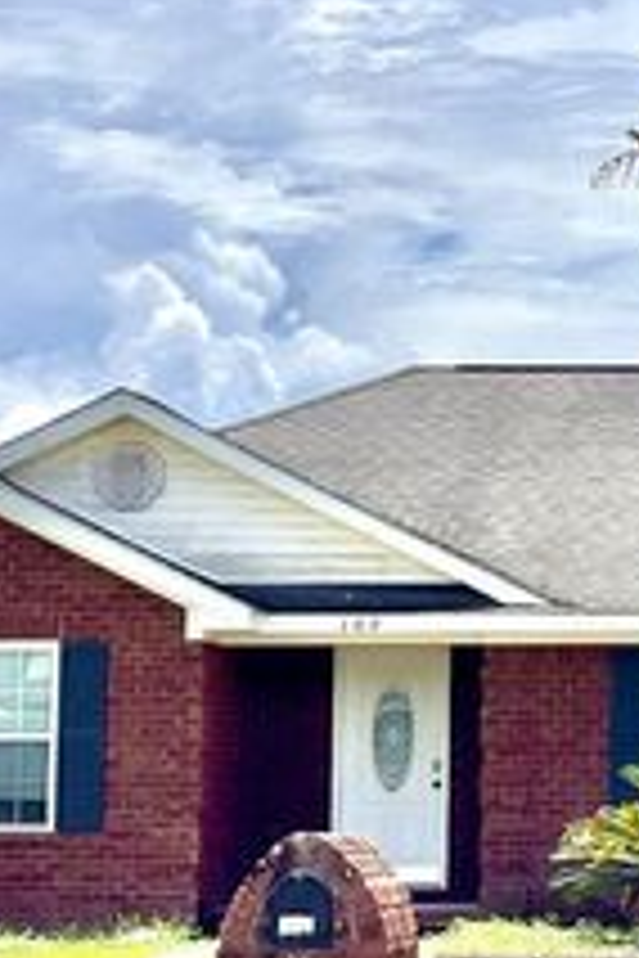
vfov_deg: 16.1
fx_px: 3381
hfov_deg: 10.6
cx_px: 824
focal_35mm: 127
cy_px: 385
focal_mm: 5.96
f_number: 1.6
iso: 40
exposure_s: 1/5952
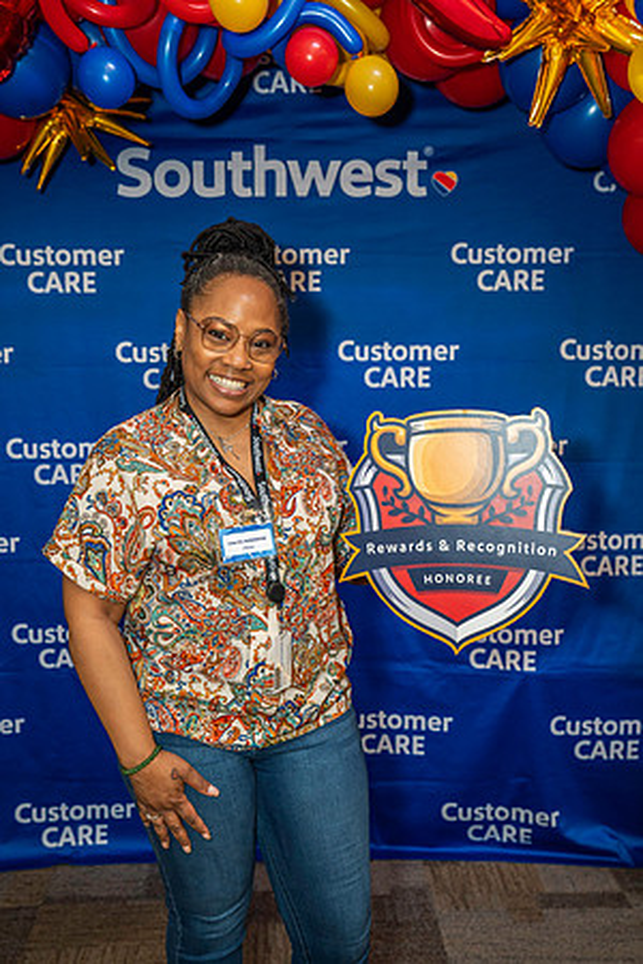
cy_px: 482
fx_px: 1072
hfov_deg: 33.4
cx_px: 322
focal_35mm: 40
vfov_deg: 48.5
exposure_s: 1/160
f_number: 4.5
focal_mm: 40
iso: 2000
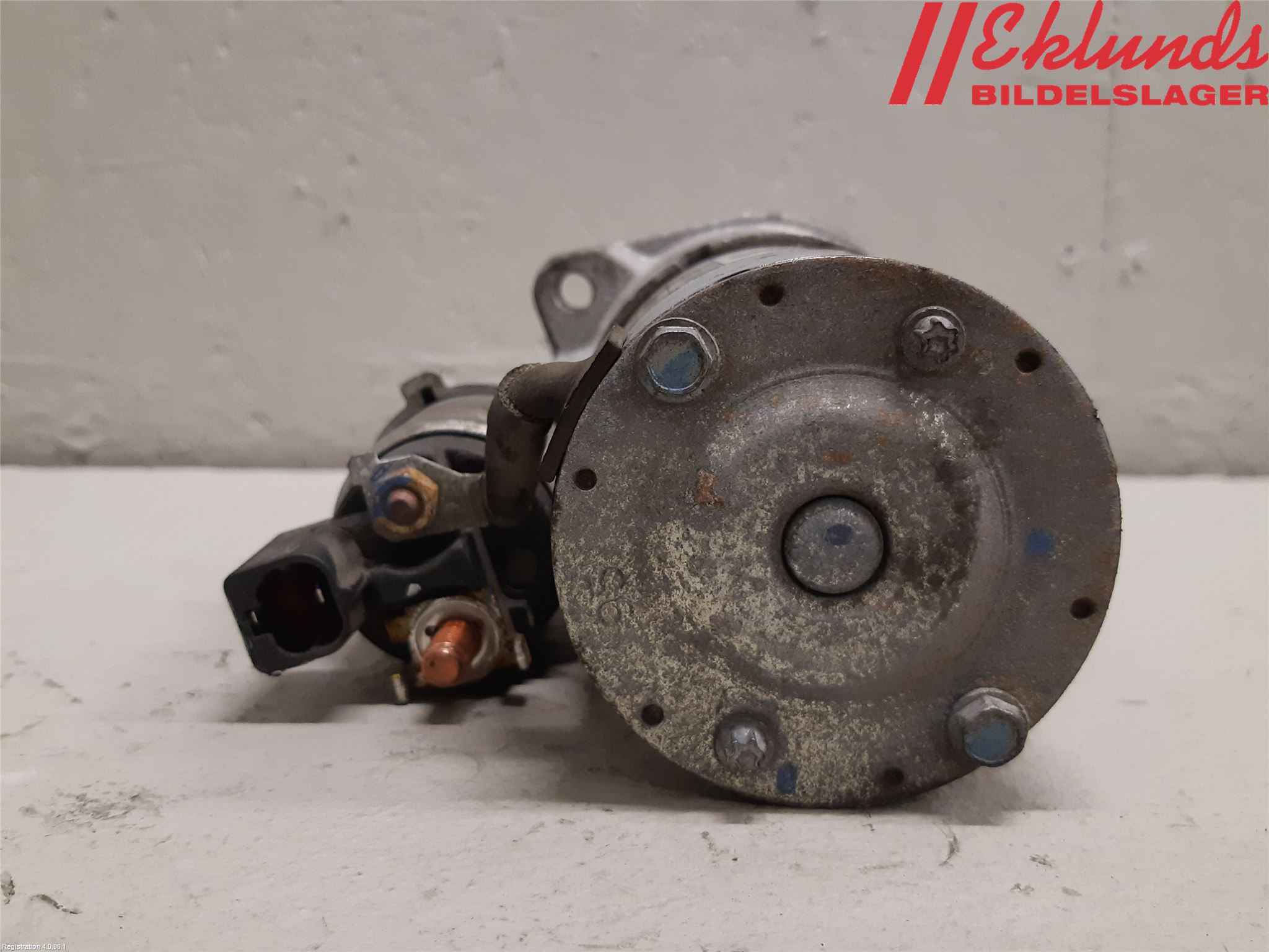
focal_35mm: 26
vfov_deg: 53.1
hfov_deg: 67.3
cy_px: 476
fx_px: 953
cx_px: 634
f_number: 1.7
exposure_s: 1/50
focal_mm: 3.93
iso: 200
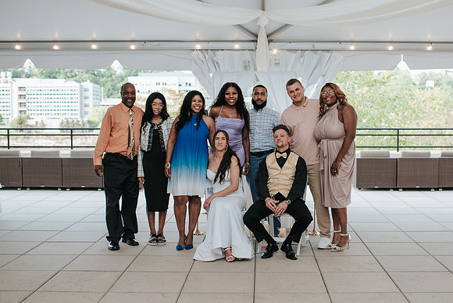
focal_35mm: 46
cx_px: 259
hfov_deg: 42.4
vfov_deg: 29.1
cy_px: 157
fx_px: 582
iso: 160
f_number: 2.8
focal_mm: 35
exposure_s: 1/160
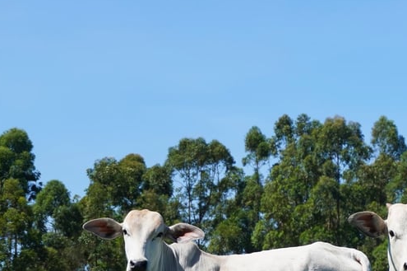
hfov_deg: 11.2
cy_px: 178
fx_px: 2056
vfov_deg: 7.5
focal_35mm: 182
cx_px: 383
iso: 100
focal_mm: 50
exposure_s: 1/640
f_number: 5.6
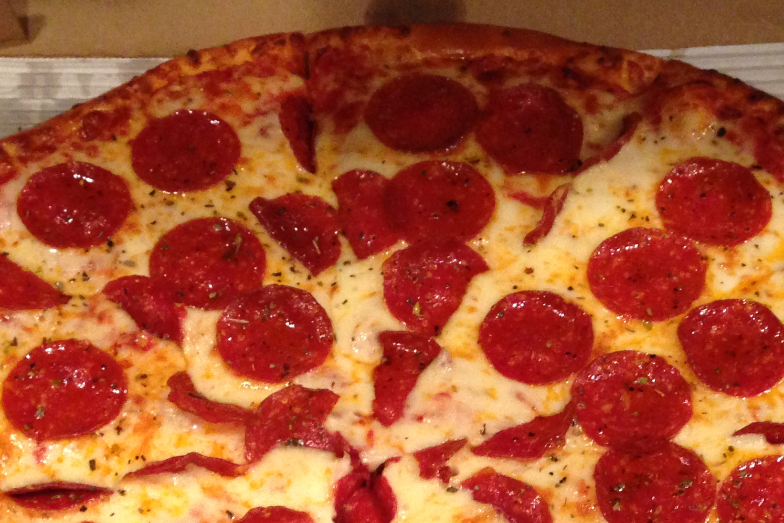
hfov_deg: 27.0
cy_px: 574
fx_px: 1633
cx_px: 417
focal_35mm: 75
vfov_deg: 17.6
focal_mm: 4.13
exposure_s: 1/20
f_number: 2.4
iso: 320
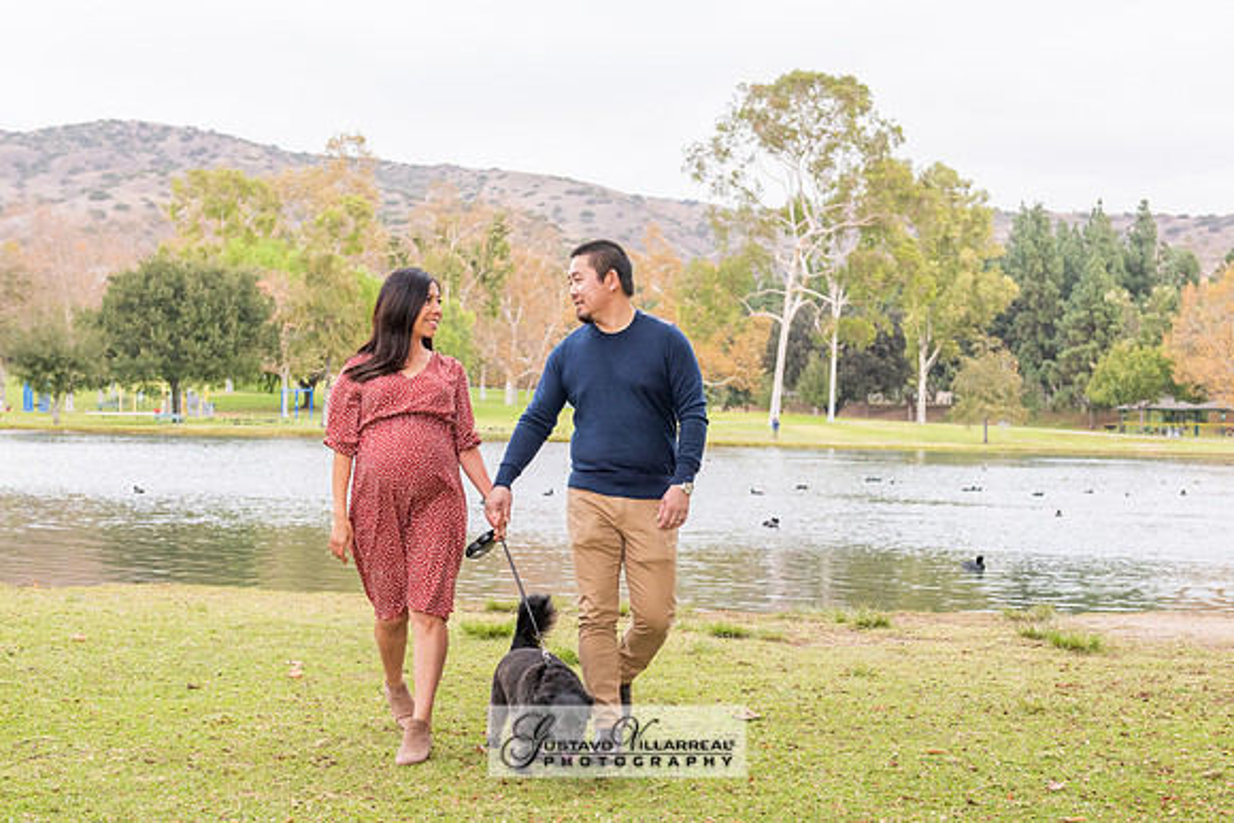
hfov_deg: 31.1
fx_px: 2220
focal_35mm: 65
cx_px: 613
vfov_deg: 21.0
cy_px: 513
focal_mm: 48
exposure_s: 1/125
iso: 500
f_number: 5
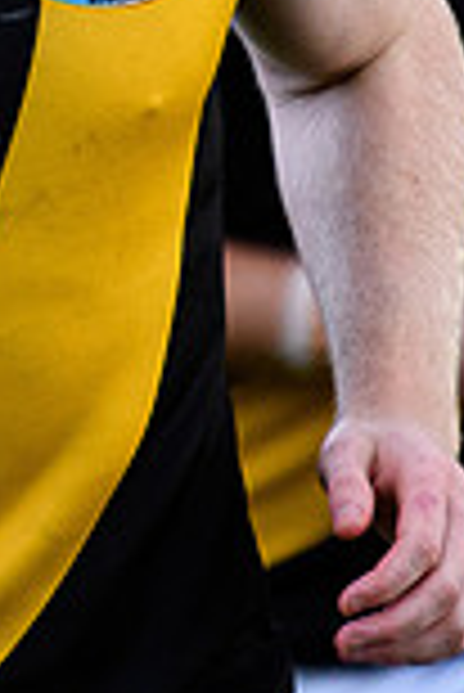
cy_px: -518
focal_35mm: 1791
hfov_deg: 0.8
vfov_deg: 1.1
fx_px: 34546
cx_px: -49
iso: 1000
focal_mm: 200
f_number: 2.8
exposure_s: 1/2500
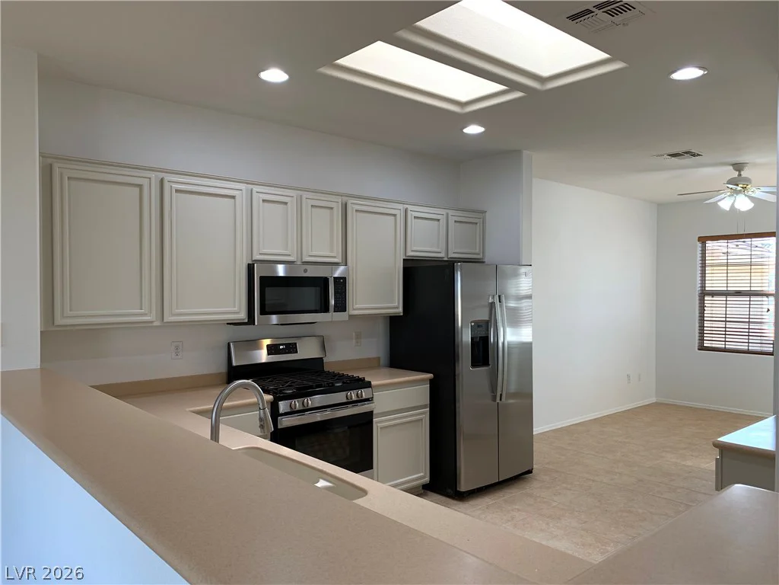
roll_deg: +0.4
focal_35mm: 26
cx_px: 390
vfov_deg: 53.1
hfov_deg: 67.3
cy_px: 292
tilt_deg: -1.9
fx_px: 585
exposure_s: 1/120
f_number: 1.8
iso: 64
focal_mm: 4.25
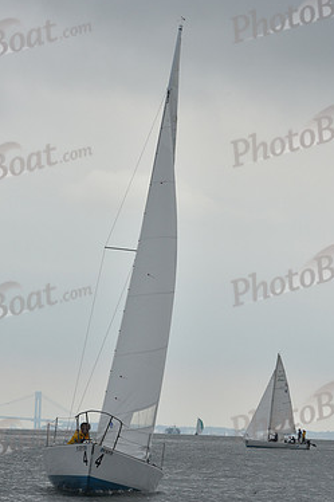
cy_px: 221
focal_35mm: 225
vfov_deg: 9.2
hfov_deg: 6.1
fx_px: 3134
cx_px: 162
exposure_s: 1/800
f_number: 11
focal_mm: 145
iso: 400
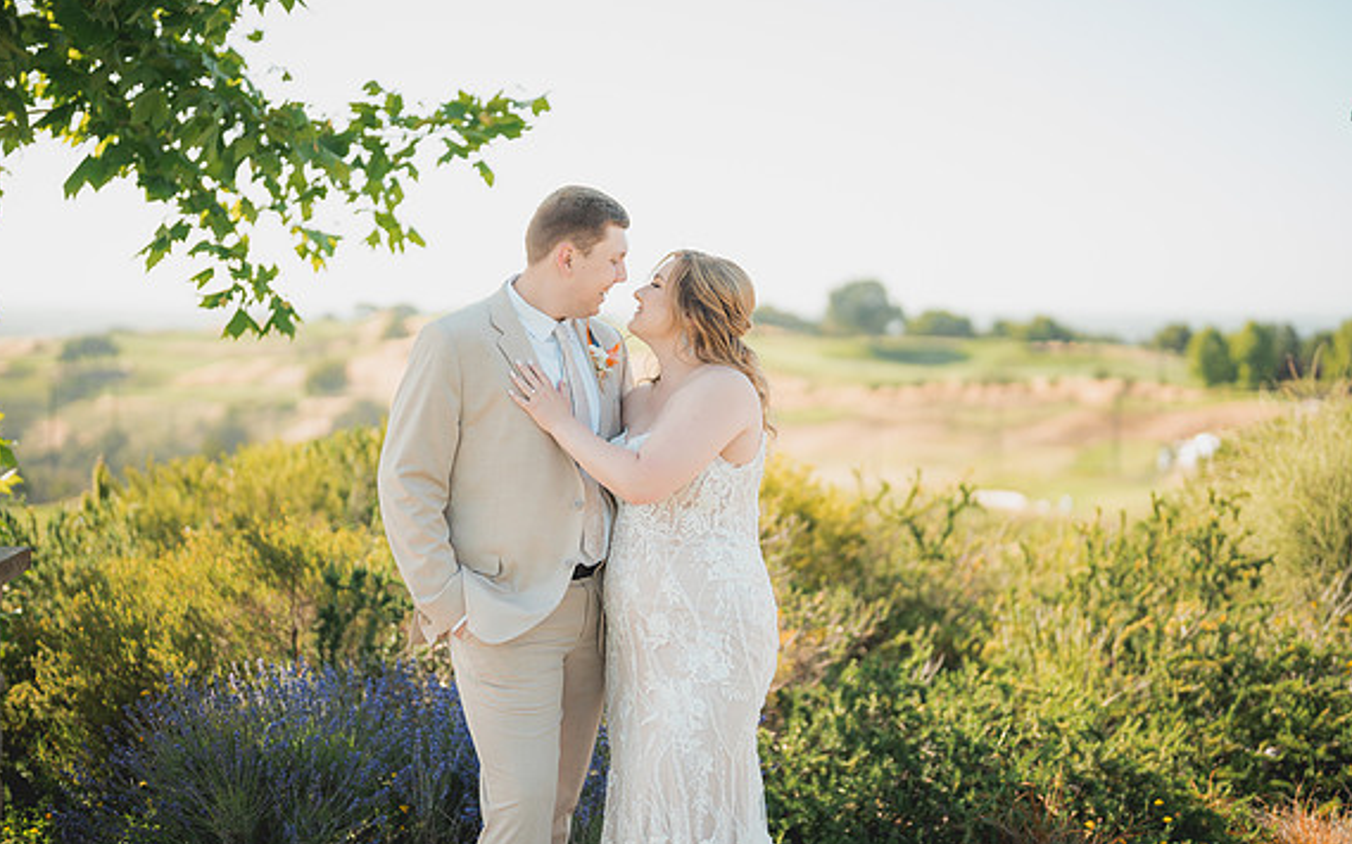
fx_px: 1915
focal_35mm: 52
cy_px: 424
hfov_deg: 38.9
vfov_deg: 24.8
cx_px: 675
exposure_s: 1/1600
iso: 50
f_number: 1.2
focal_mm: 50
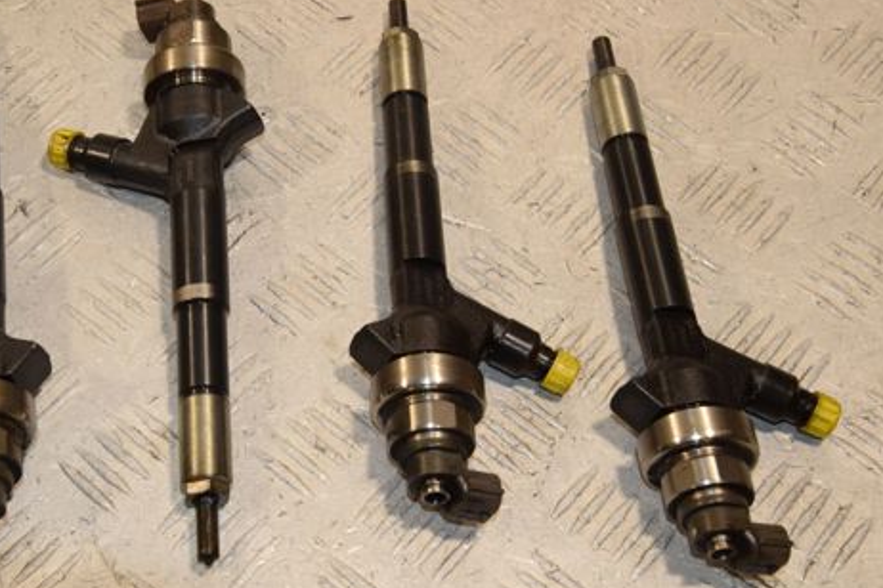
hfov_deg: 27.7
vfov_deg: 18.7
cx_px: 317
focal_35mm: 73
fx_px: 1783
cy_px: 284
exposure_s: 1/100
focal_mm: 35
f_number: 11
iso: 800
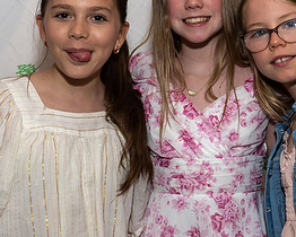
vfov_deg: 15.1
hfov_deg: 18.8
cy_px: 93
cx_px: 189
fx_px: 894
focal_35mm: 102
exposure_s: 1/250
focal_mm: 26
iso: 640
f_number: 8
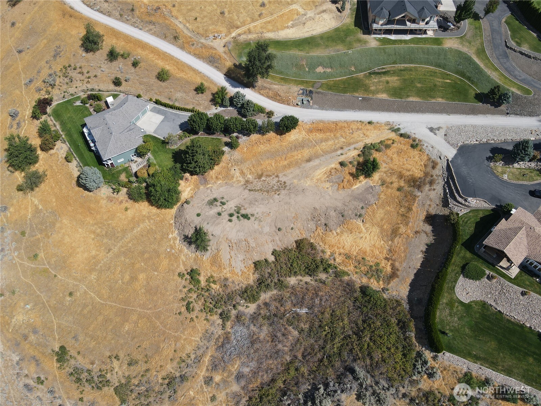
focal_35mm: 24
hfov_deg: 71.6
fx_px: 375
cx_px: 270
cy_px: 203
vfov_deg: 56.8
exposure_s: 1/640
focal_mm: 4.5
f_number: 2.8
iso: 100
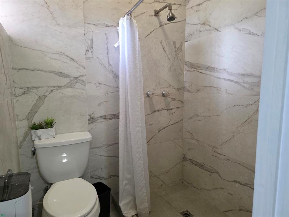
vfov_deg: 58.9
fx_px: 192
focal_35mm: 23
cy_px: 108
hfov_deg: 73.9
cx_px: 144
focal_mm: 6.3
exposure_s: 1/120
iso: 640
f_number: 1.7
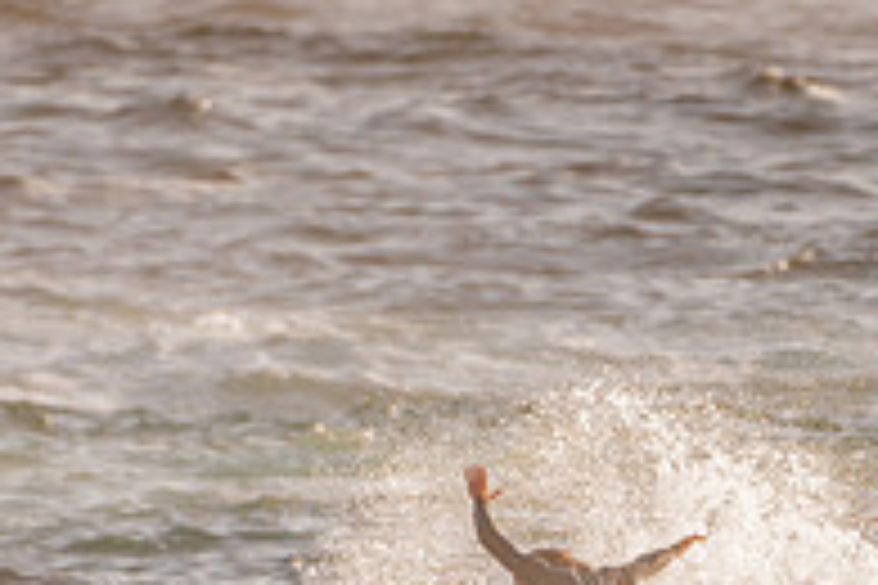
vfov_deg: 0.8
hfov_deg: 1.1
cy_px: 692
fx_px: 44409
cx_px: 405
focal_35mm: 1821
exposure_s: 1/2000
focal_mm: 500
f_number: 5.6
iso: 250
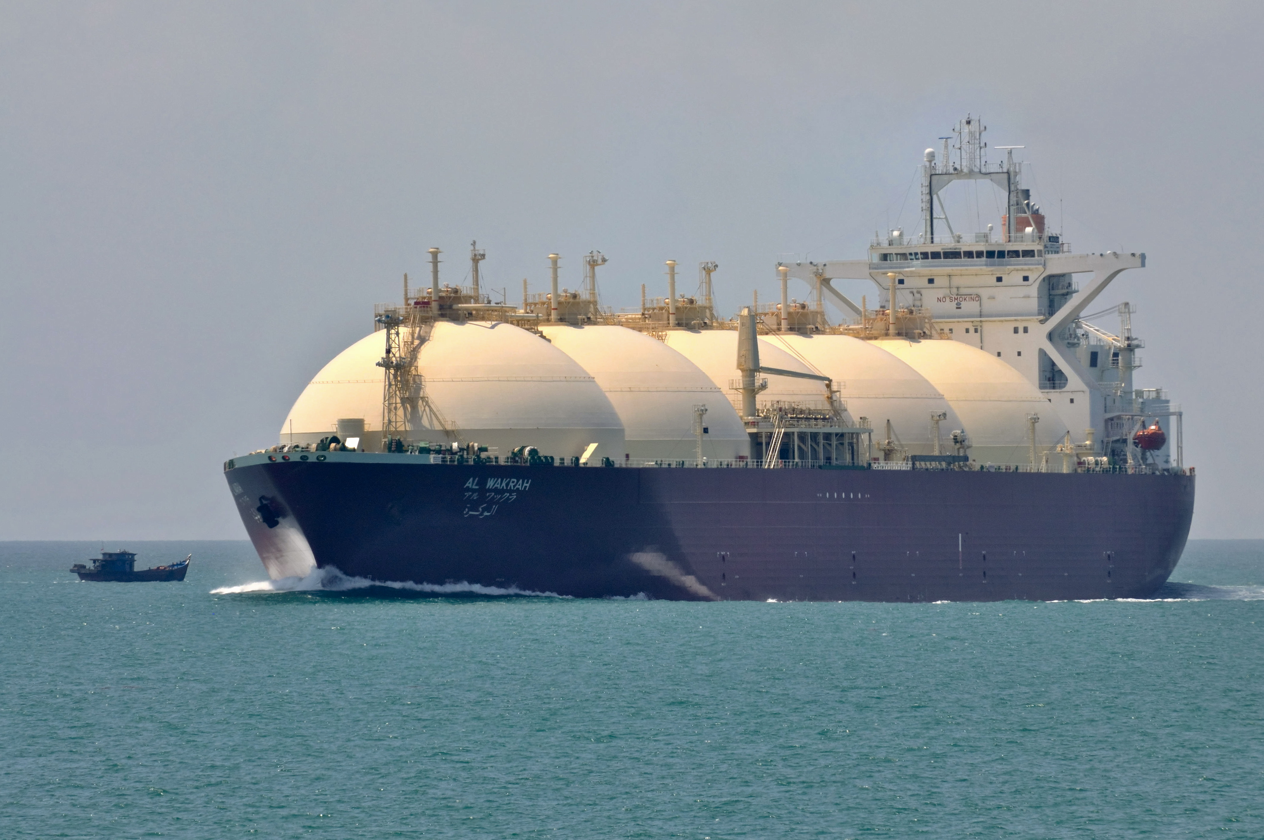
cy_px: 420
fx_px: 15782
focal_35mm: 450
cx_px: 632
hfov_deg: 4.6
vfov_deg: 3.0
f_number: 9
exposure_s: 1/500
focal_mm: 300
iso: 200
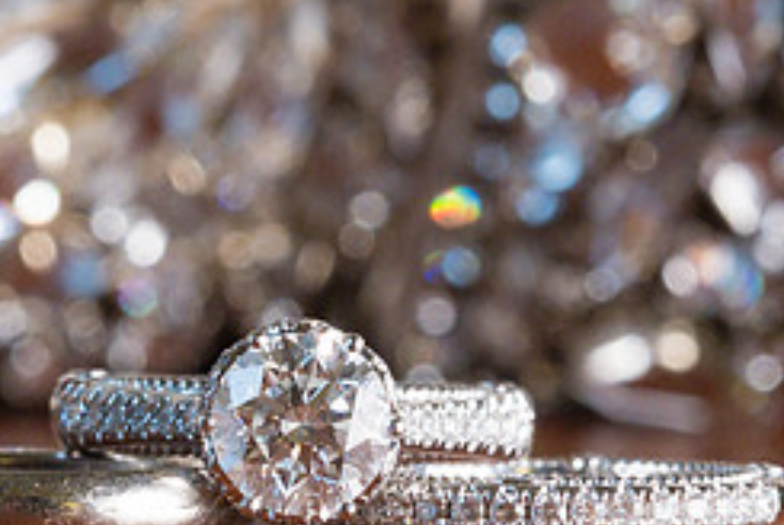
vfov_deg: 6.5
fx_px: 4644
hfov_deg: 9.6
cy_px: 149
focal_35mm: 213
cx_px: 314
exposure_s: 1/125
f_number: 11
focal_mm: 60
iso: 2000
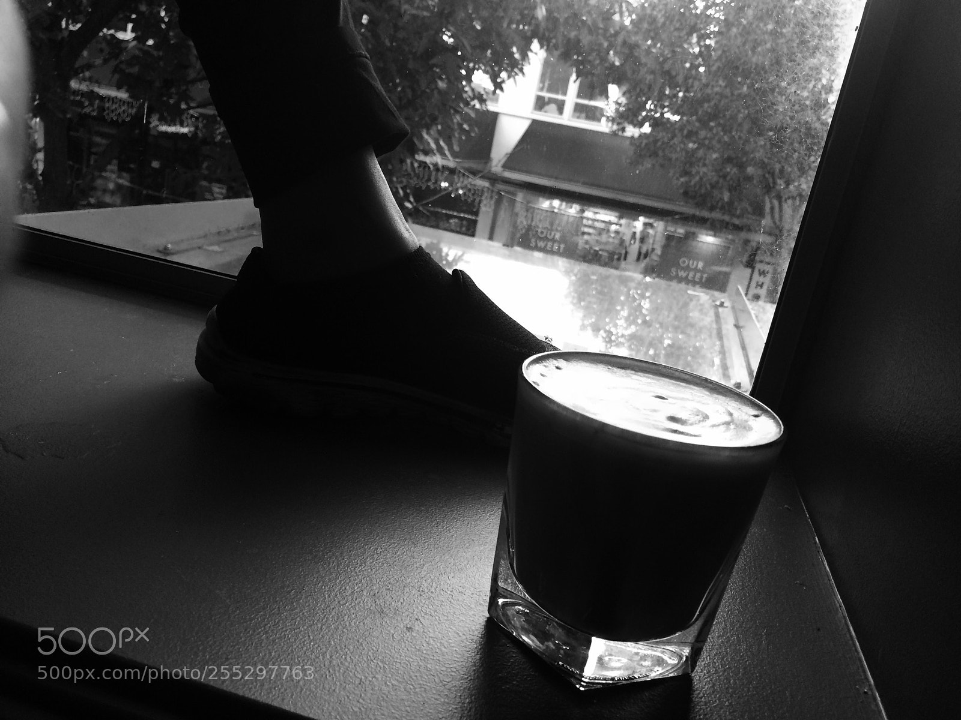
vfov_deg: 48.2
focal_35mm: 29
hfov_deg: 61.7
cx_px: 480
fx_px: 805
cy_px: 360
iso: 50
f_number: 2.2
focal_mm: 4.15
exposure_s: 1/33
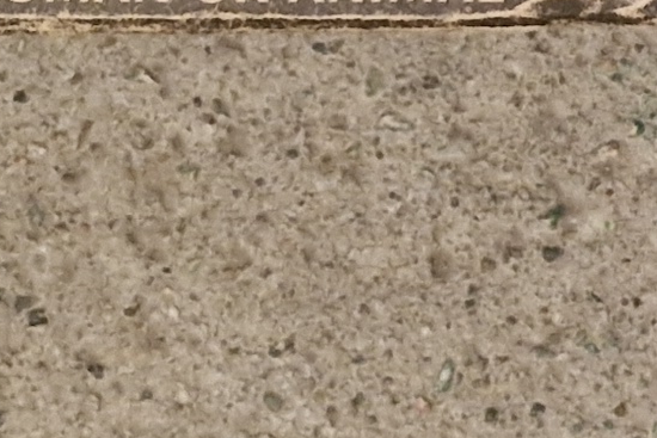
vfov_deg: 7.2
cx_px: 1530
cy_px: -797
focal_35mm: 174
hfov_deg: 10.4
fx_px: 3176
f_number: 1.8
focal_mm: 5.54
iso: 640
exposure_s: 1/33
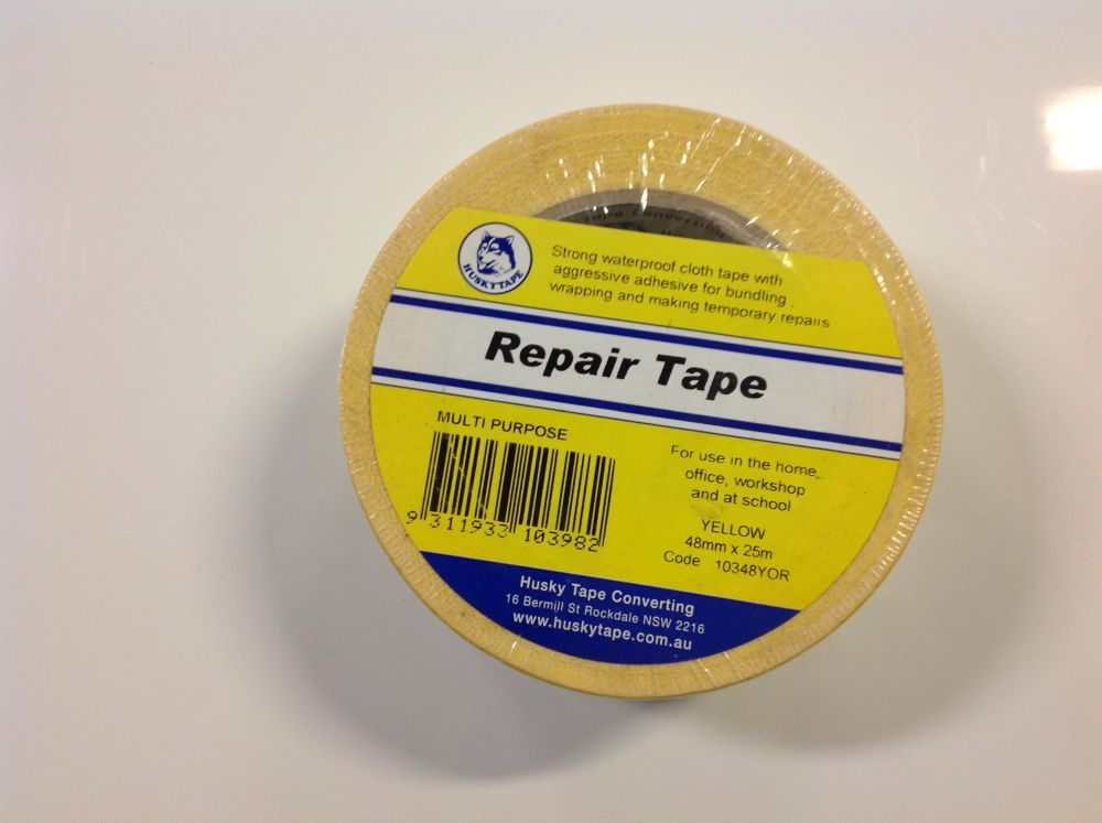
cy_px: 412
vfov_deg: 40.6
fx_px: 1113
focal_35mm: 35
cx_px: 551
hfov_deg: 52.7
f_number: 2.4
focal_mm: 4.28
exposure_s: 1/17
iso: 80
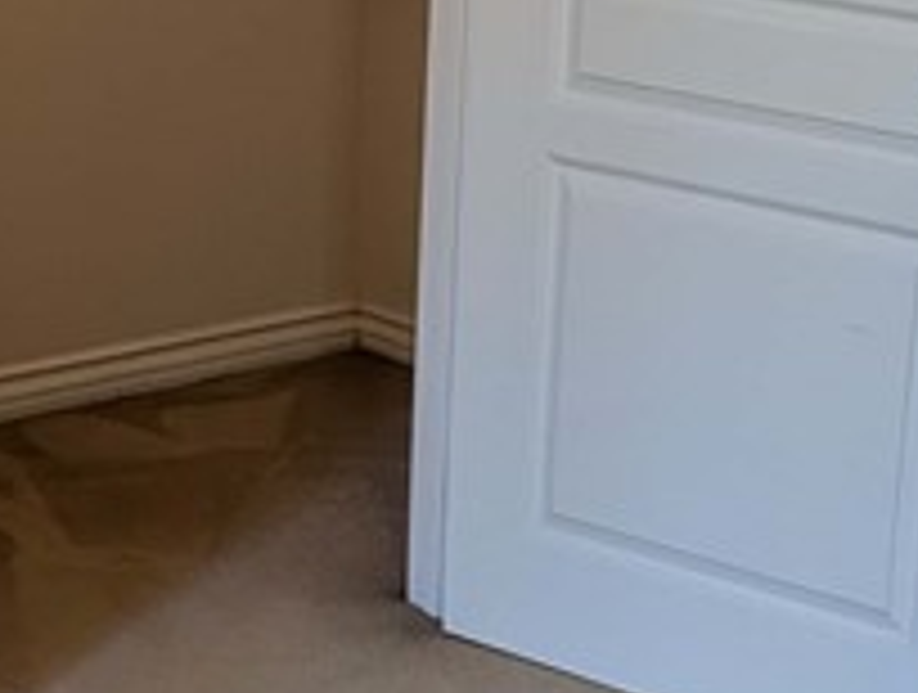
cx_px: 259
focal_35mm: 120
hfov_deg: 16.3
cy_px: 500
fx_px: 3190
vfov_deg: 12.4
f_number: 1.68
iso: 31
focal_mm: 6.9
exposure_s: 1/120
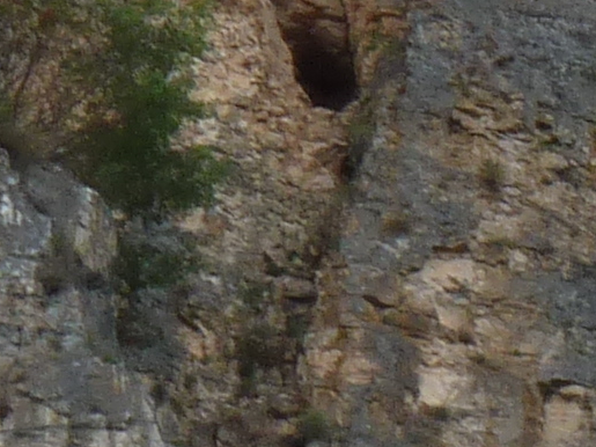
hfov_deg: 2.1
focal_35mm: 924
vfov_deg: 1.6
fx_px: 15905
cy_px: -269
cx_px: 1156
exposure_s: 1/200
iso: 80
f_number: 4.4
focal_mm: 19.5
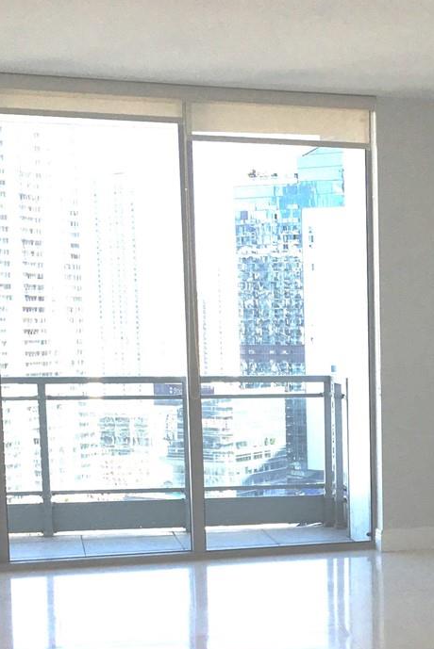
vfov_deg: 28.4
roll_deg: +1.0
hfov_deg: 18.8
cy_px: 497
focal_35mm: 70
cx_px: 467
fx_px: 1264
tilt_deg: -8.3
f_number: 2.2
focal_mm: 4.15
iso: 25
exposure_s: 1/605
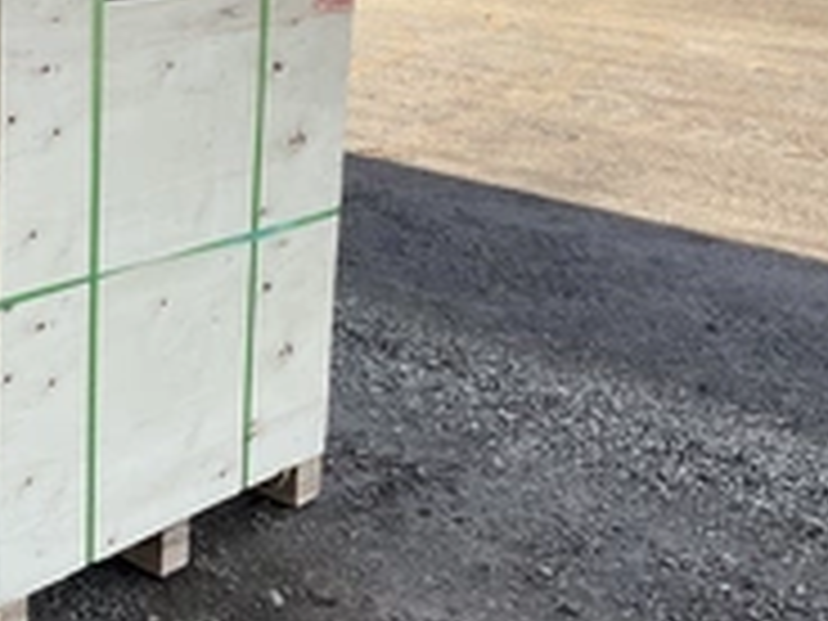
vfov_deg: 22.9
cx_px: 72
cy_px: 112
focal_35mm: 63
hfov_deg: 29.4
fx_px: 1507
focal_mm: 3
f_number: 1.8
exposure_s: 1/728
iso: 25
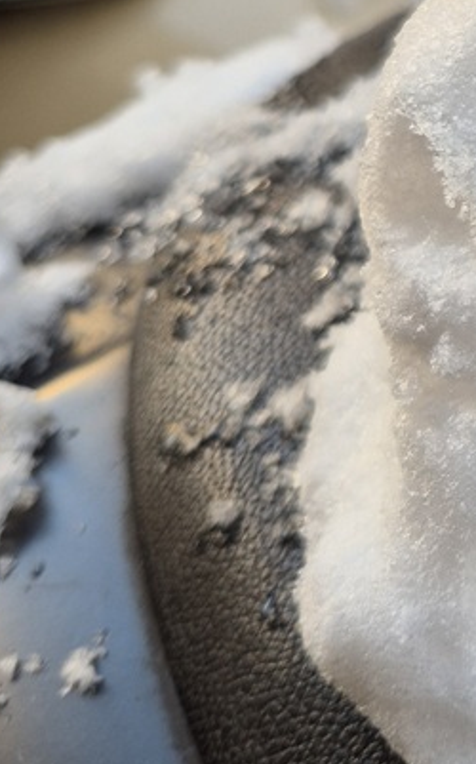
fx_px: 1518
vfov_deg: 27.3
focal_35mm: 73
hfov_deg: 15.5
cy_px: 90
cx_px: 832
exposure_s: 1/180
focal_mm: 5.4
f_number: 1.8
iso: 50
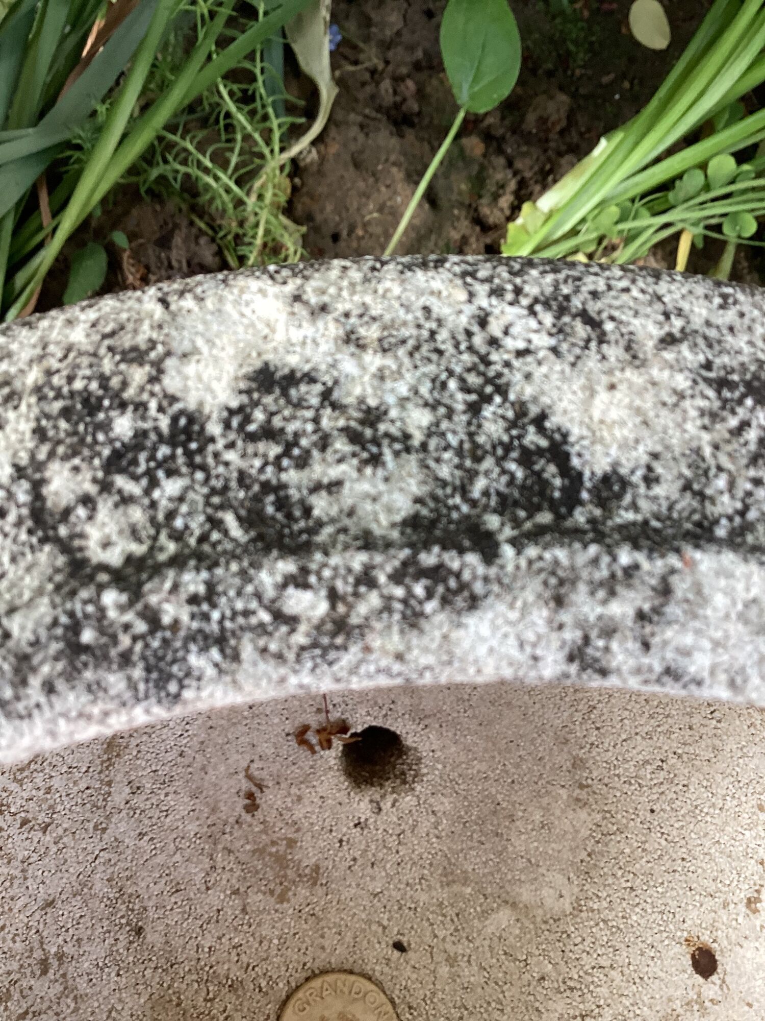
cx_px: 382
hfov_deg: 45.4
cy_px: 510
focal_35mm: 31
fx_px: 913
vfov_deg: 58.4
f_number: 2.4
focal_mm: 3.3
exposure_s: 1/60
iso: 64
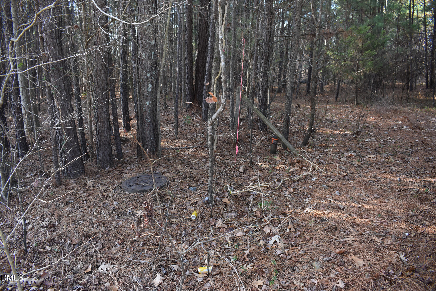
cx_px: 218
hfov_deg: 67.4
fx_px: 327
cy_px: 146
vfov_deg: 47.9
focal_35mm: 27
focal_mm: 18
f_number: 5
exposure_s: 1/100
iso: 400
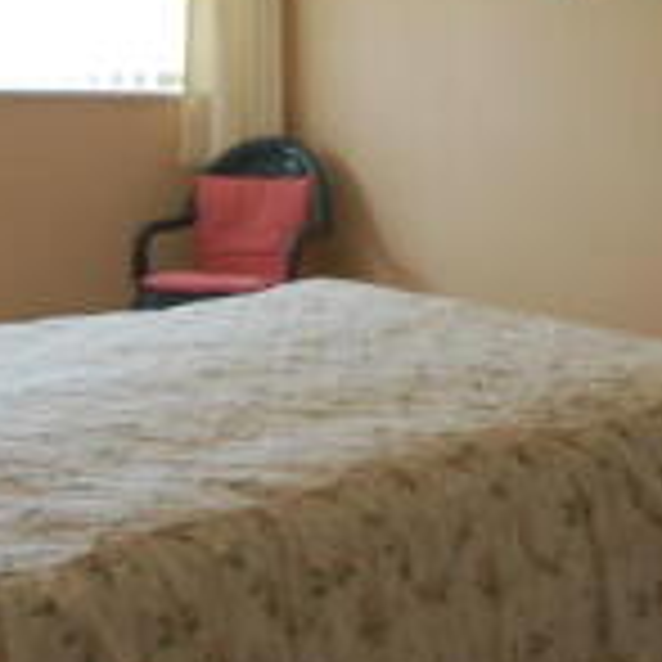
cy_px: 158
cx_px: 482
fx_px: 1233
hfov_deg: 29.7
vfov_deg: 29.5
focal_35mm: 57
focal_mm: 10
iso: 400
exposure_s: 1/60
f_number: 4
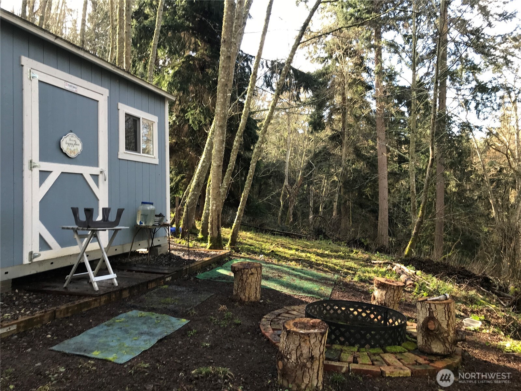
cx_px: 260
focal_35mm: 28
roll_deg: +0.3
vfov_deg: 49.7
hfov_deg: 63.4
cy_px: 196
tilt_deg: +0.8
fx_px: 421
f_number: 1.8
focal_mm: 3.99
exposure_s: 1/120
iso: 25
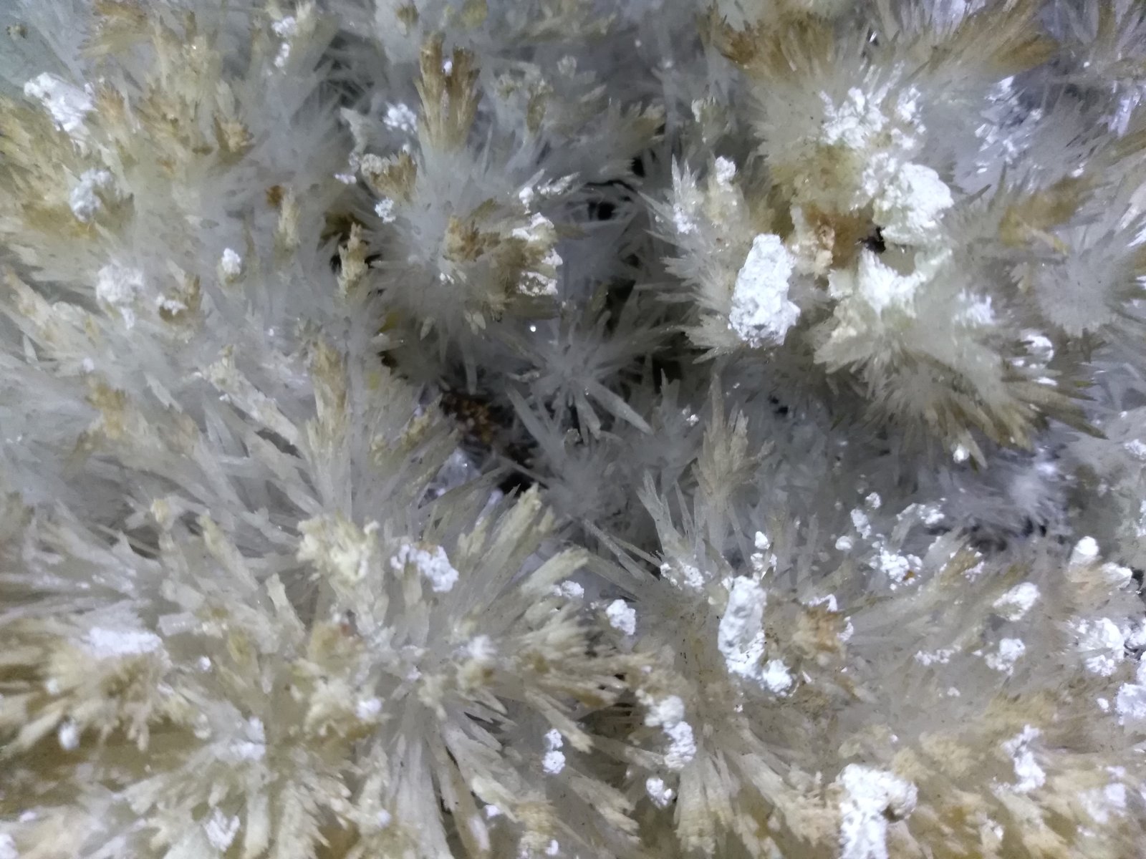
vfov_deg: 53.1
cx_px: 573
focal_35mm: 26
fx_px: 861
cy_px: 430
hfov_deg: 67.3
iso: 657
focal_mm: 3.54
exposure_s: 1/33.3
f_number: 2
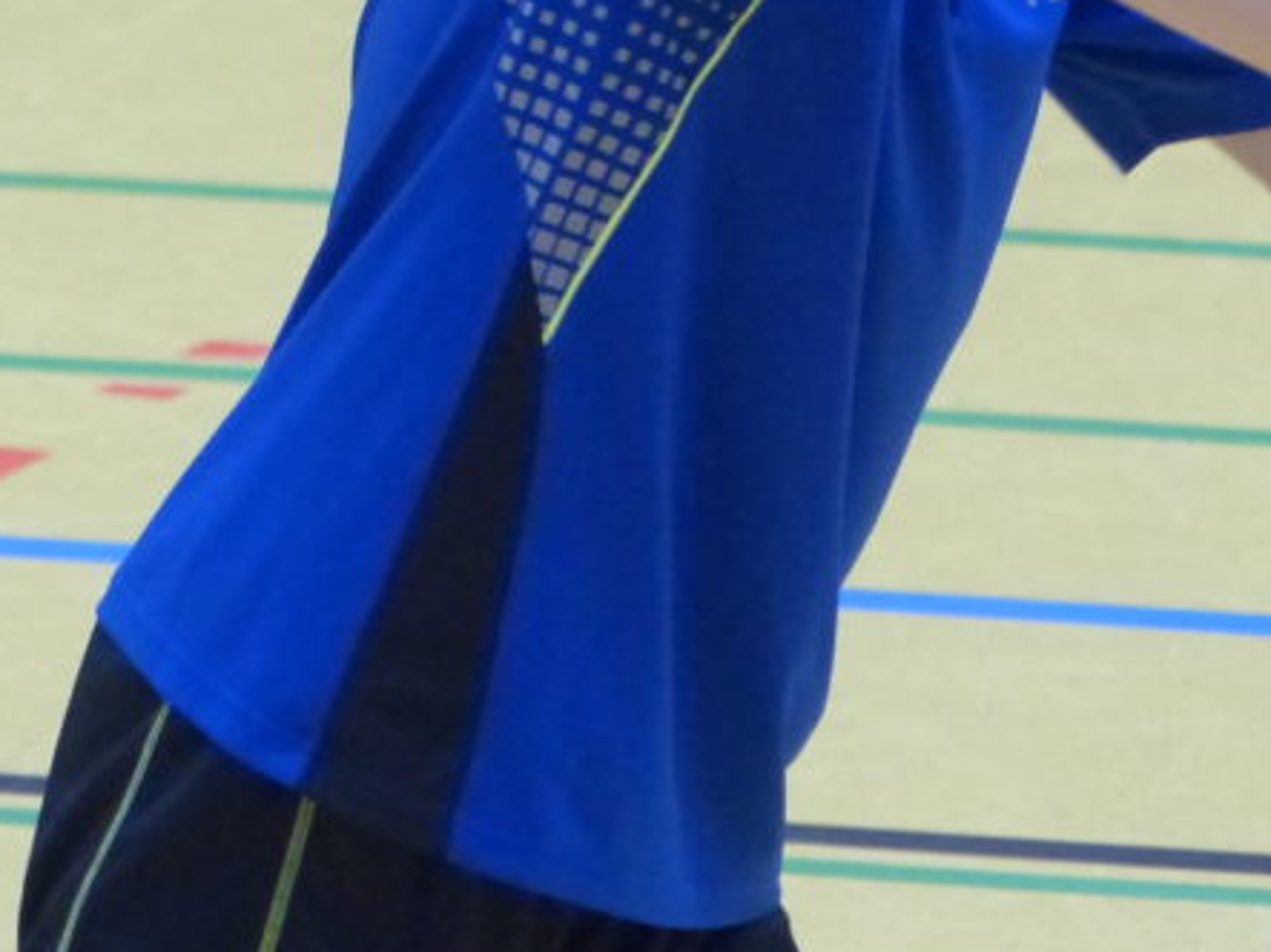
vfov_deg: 1.8
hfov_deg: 2.4
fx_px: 30467
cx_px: 815
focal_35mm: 830
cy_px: -143
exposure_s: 1/125
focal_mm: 64.6
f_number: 2.8
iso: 800
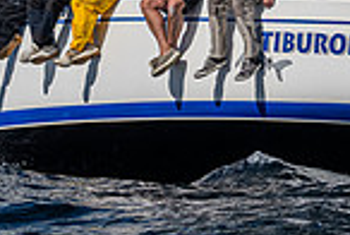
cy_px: -215
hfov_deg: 4.1
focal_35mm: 505
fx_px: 4920
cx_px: 466
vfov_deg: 2.7
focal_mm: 100
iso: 400
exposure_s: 1/8000
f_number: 4.5
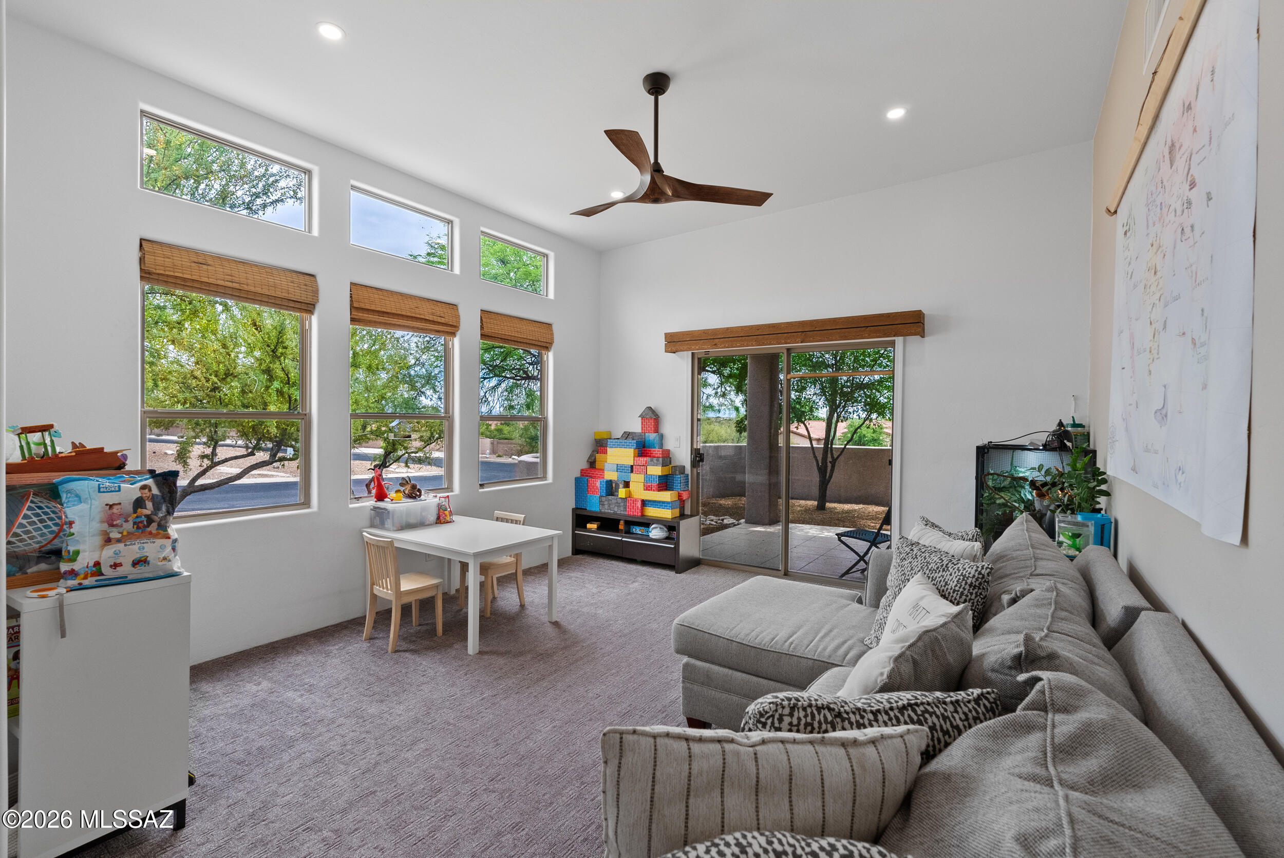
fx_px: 571
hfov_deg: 96.7
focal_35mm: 16
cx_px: 642
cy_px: 429
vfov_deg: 73.8
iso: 640
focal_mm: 16
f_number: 8
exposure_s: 1/8
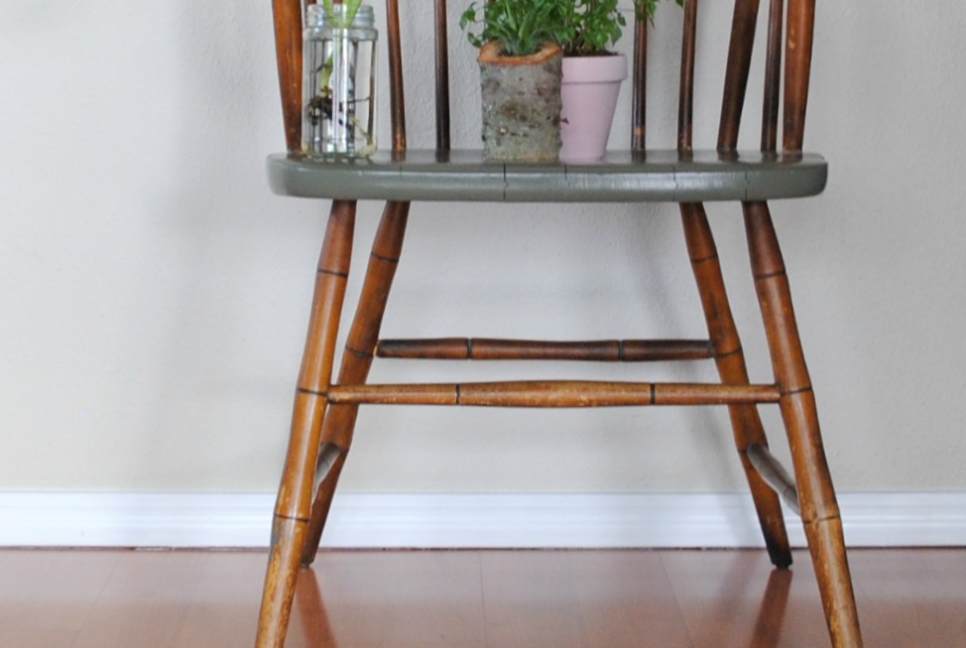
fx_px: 1290
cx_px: 126
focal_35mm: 48
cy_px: 189
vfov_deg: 27.9
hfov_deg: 38.6
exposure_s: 1/30
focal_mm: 18
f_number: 3.5
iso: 250
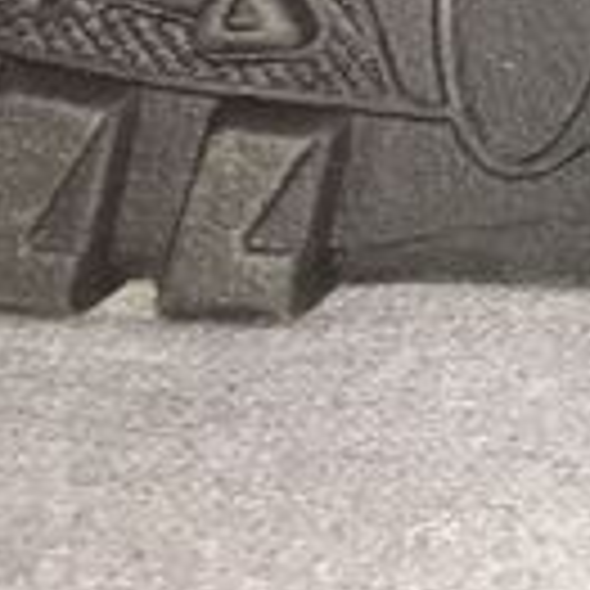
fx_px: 3780
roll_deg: -3.9
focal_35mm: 196
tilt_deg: -8.6
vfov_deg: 8.6
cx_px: 1657
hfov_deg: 7.9
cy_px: -428
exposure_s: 1/17
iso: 40
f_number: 2.2
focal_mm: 4.15
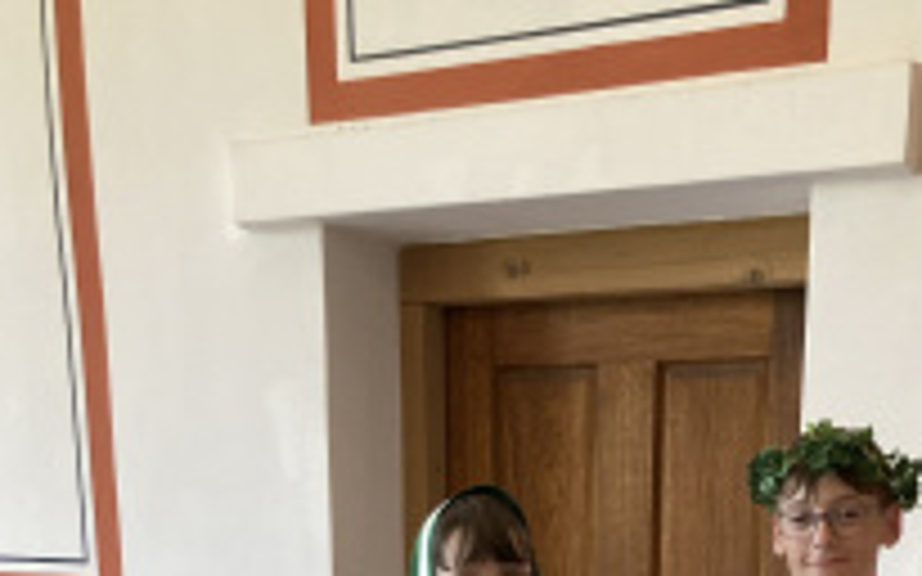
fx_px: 1457
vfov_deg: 19.5
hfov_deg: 34.9
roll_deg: -1.5
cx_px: 571
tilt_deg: -11.8
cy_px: 864
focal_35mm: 58
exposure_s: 1/60
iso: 200
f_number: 1.8
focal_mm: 3.99
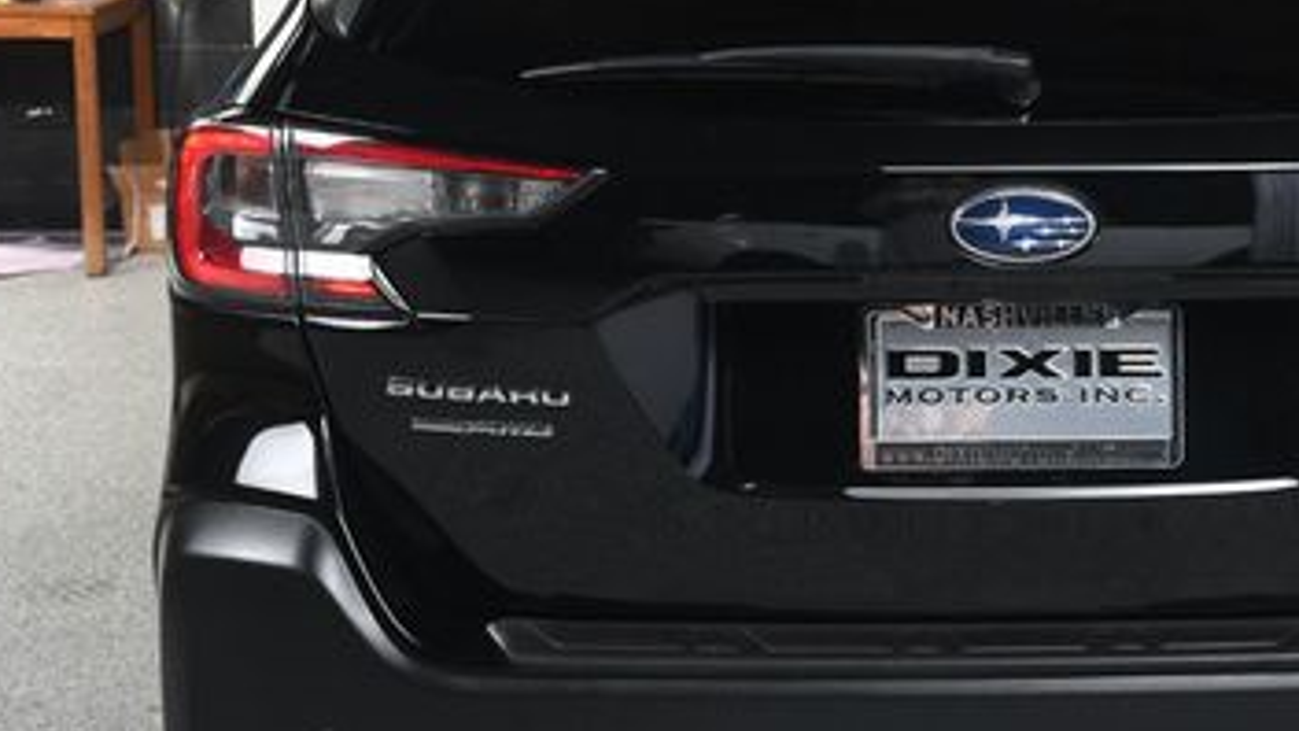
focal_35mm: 97
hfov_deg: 21.8
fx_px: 3341
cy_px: 292
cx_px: 1011
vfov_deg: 12.5
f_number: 9
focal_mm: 34
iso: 100
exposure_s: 1/160
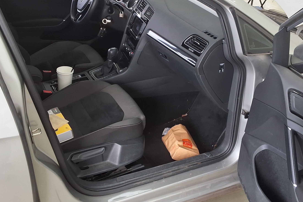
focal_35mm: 43
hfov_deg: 45.3
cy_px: 80
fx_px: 362
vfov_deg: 31.1
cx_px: 172
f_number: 1.9
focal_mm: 2.91
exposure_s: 1/120
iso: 64
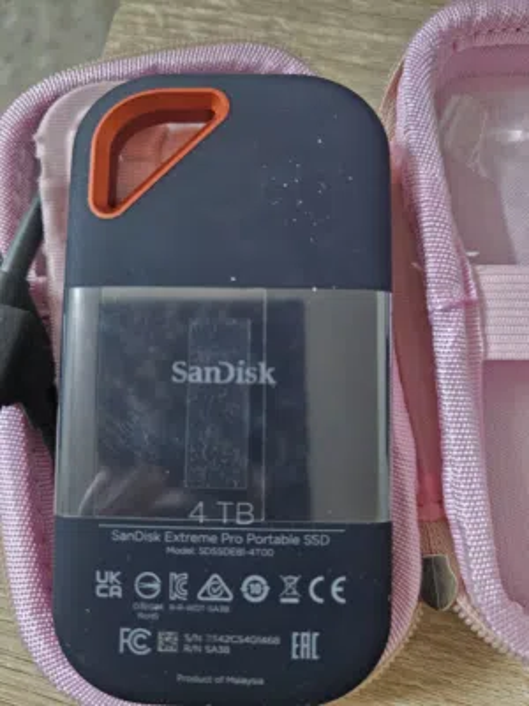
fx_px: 469
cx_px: 264
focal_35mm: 23
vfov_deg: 73.9
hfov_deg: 58.9
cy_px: 353
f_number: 1.7
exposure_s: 1/25
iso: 800
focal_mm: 6.3
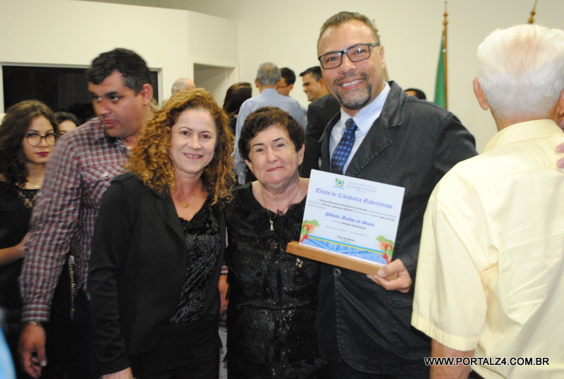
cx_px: 282
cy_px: 190
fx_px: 612
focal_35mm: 39
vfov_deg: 34.4
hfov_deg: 49.5
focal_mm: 26
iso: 1600
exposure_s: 1/40
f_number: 4.2
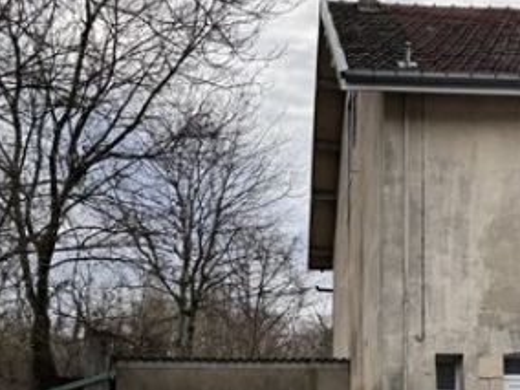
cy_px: 346
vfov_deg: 26.2
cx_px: 348
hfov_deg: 35.2
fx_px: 811
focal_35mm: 54
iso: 80
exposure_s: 1/298
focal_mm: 6.76
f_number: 1.78
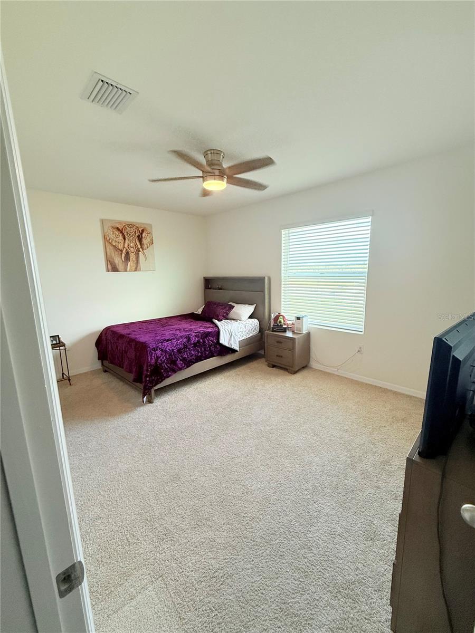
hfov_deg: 85.7
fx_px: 256
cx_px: 238
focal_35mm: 14
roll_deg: +1.0
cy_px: 316
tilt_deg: -9.5
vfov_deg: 102.1
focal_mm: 2.22
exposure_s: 1/120
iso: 250
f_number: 2.2
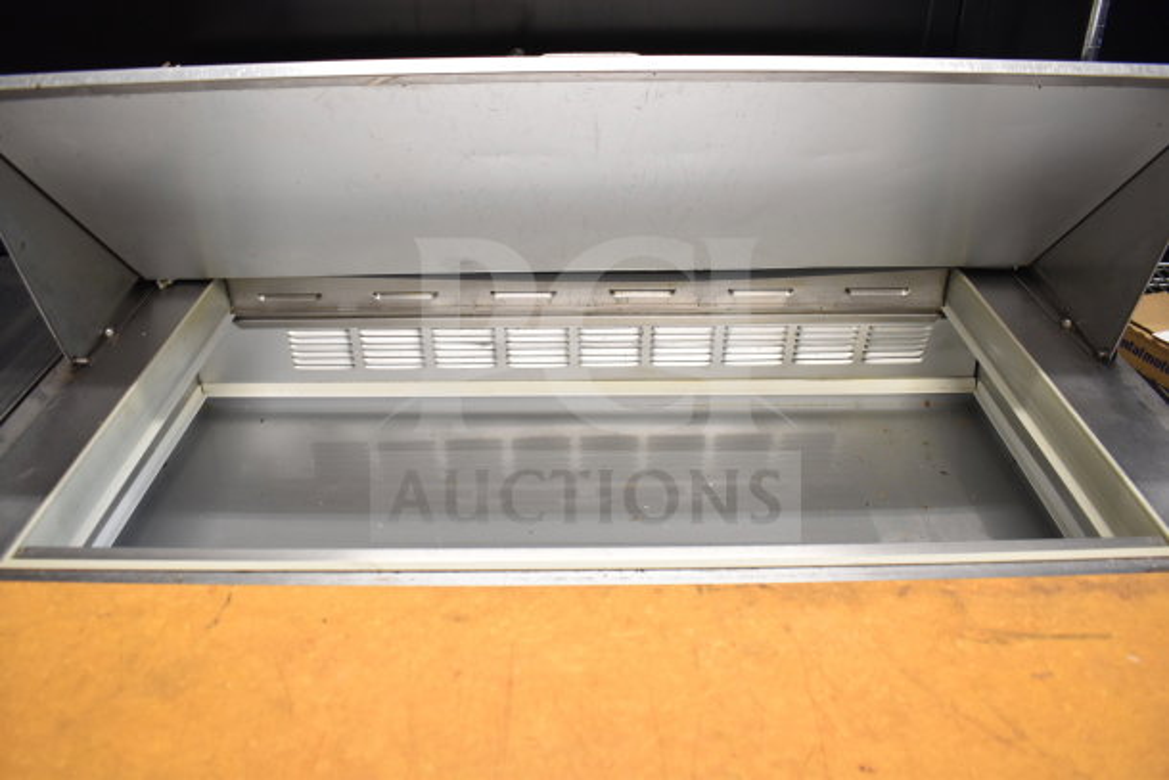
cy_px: 390
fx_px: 877
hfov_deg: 67.4
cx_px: 584
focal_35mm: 27
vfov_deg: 48.0
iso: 560
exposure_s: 1/30
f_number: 3.5
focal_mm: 18
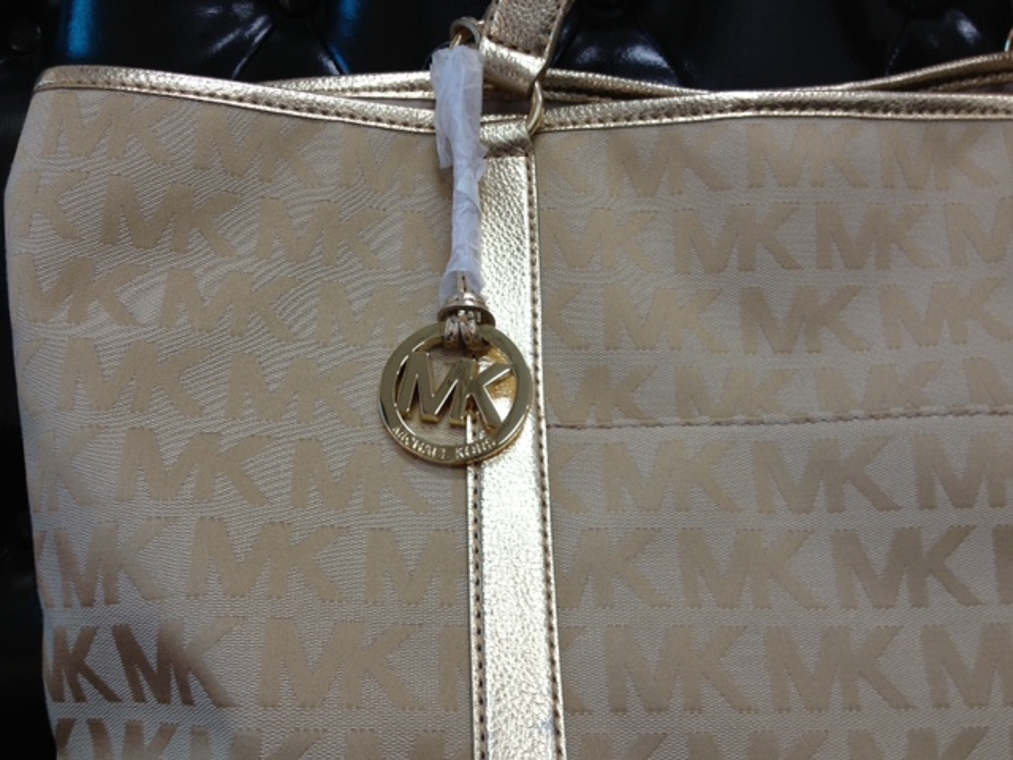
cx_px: 506
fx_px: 1024
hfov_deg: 52.6
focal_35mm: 35
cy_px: 380
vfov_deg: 40.7
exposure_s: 1/33
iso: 64
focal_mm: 4.28
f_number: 2.4
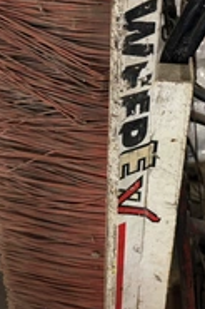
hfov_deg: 24.8
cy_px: 60
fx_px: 462
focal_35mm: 54
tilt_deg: -30.7
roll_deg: +6.8
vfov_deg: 35.7
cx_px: 143
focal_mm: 6.76
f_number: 1.78
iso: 250
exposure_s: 1/120
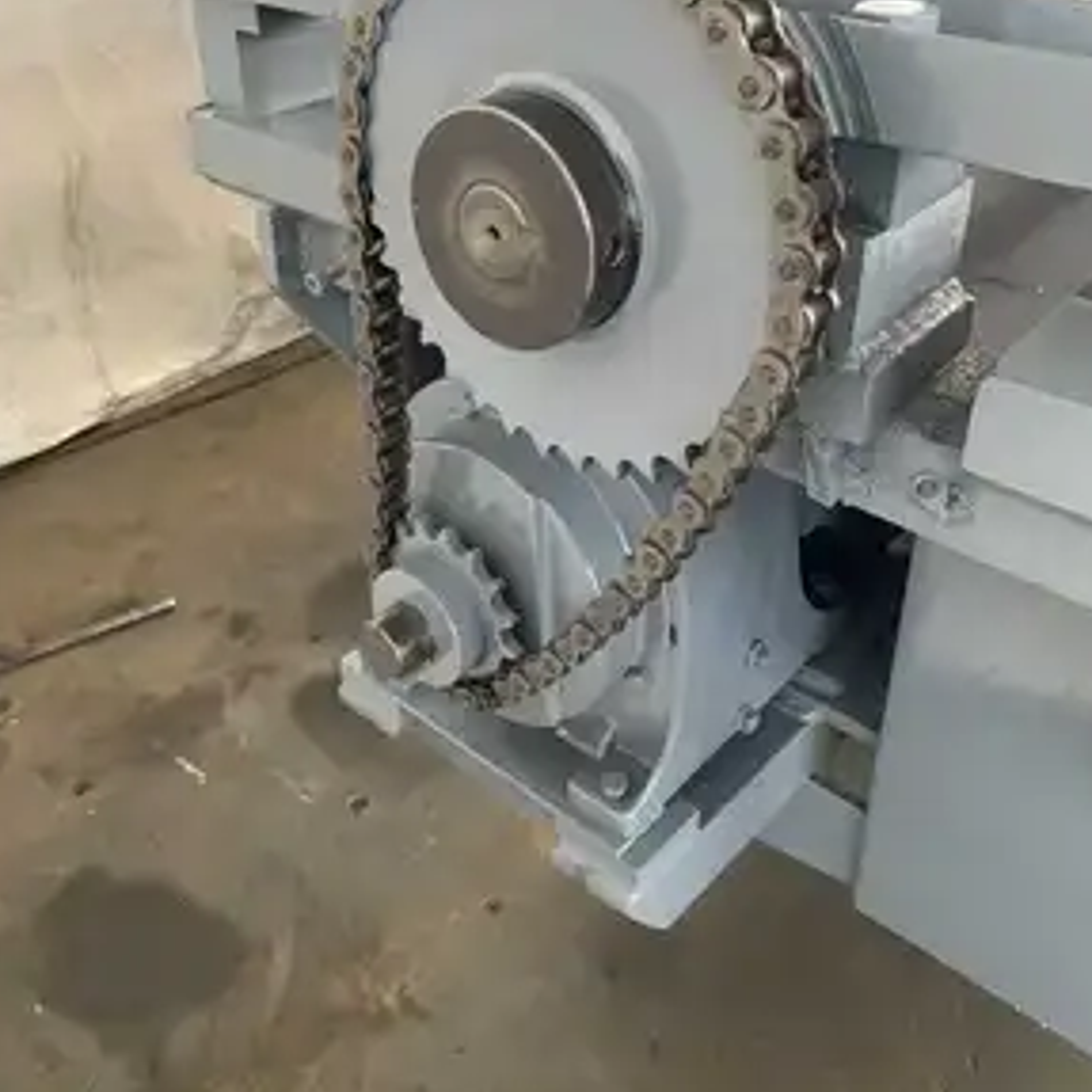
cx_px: 548
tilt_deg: -27.8
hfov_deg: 51.1
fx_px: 1142
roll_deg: +2.0
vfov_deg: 50.6
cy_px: 407
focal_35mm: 32
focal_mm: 4.25
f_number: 1.8
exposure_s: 1/60
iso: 250
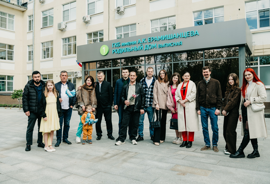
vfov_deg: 43.3
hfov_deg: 60.5
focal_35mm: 31
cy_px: 92
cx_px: 134
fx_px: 232
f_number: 5.6
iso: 100
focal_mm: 27
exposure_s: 1/320
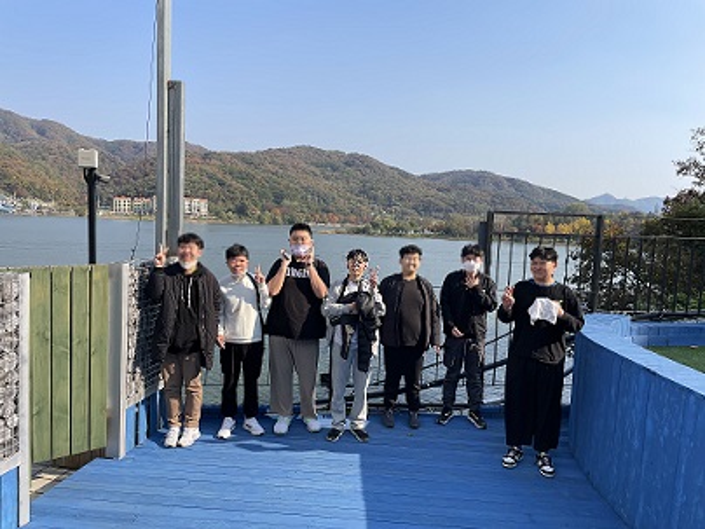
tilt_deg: -4.5
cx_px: 352
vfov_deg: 53.1
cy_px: 264
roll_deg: -2.0
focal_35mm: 26
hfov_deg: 67.3
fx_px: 530
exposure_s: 1/1984
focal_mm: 4.2
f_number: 1.6
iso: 32
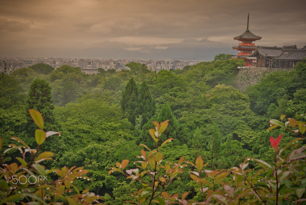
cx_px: 153
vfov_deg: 36.9
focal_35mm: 36
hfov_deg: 53.1
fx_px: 306
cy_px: 102
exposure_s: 1/250
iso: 100
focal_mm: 24
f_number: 5
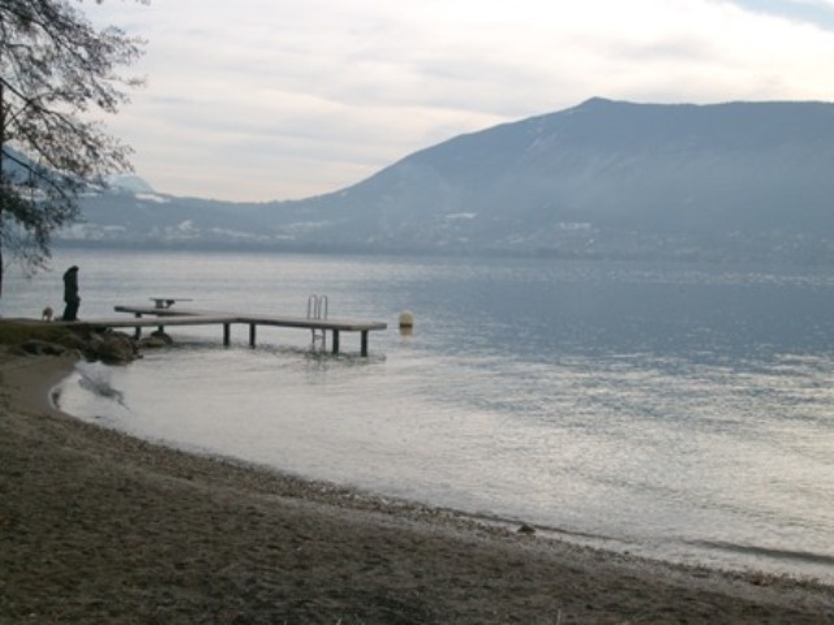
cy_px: 312
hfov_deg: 36.8
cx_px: 417
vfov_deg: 28.0
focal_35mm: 52
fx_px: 1253
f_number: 8.4
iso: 80
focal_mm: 8.7
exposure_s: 1/180
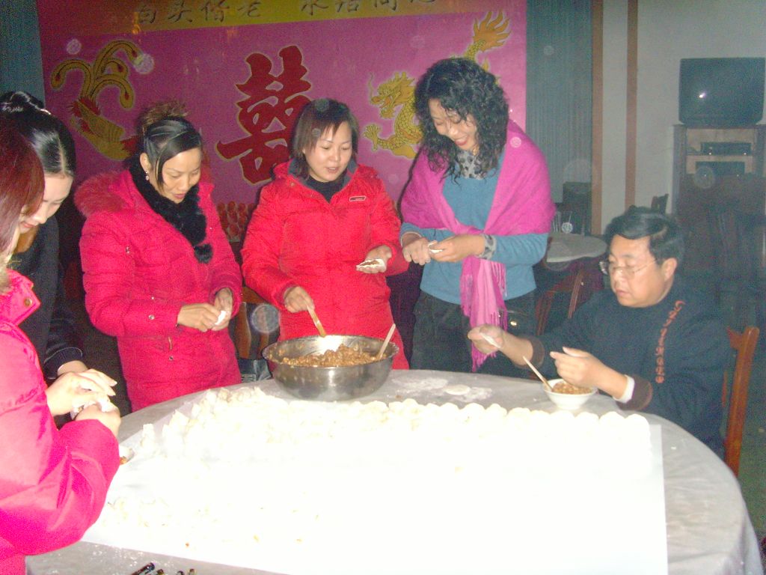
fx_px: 863
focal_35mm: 39
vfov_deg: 36.8
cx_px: 383
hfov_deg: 47.9
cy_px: 288
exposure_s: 1/45
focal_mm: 6.6
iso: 400
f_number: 3.5
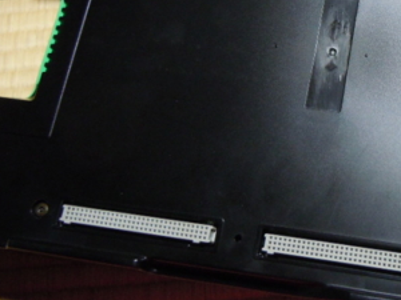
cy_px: 55
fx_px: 695
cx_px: 349
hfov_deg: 30.9
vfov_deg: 24.0
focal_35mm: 60
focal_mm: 5.4
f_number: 3.5
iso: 400
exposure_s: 1/8
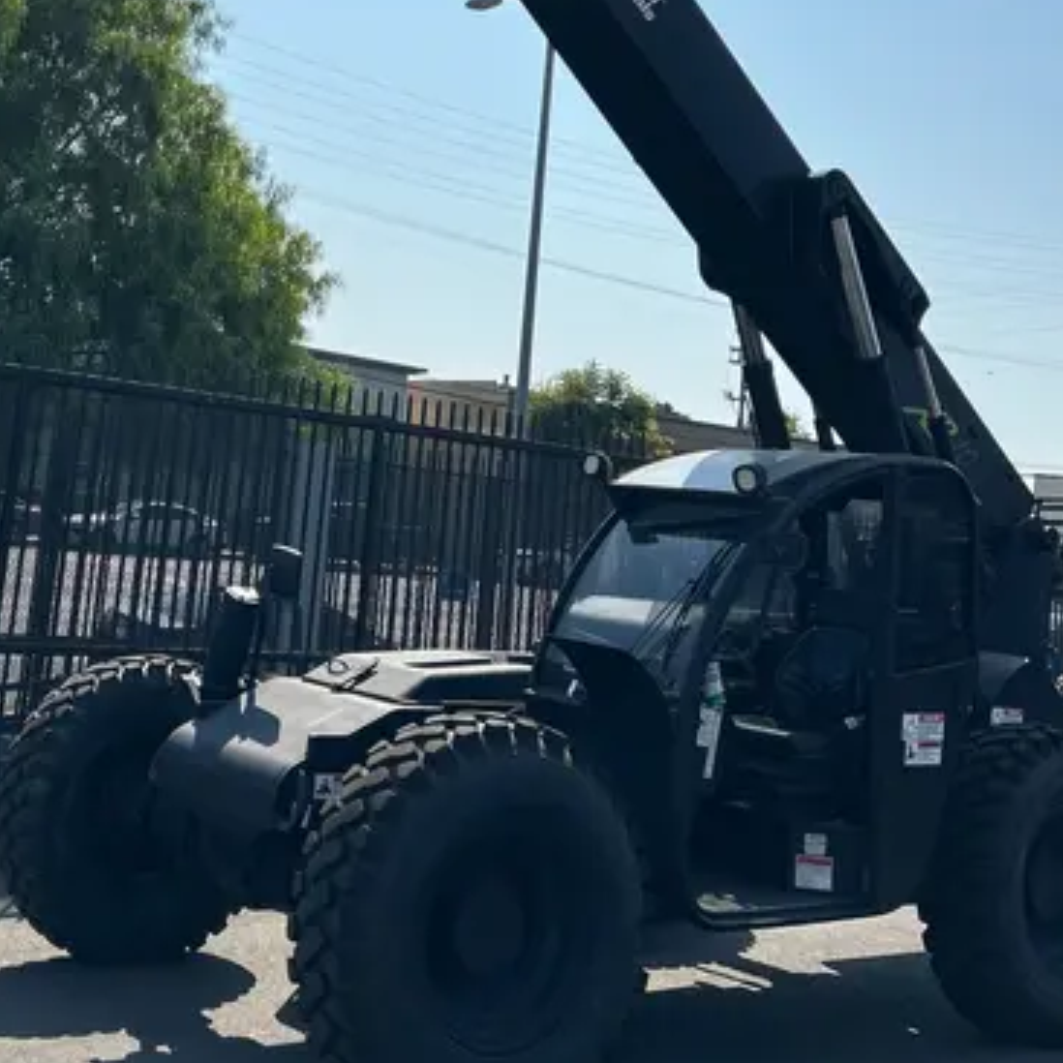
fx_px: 1598
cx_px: 340
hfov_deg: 36.4
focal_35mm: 46
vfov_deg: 36.1
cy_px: 283
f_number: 1.5
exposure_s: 1/9434
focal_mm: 5.7
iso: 50
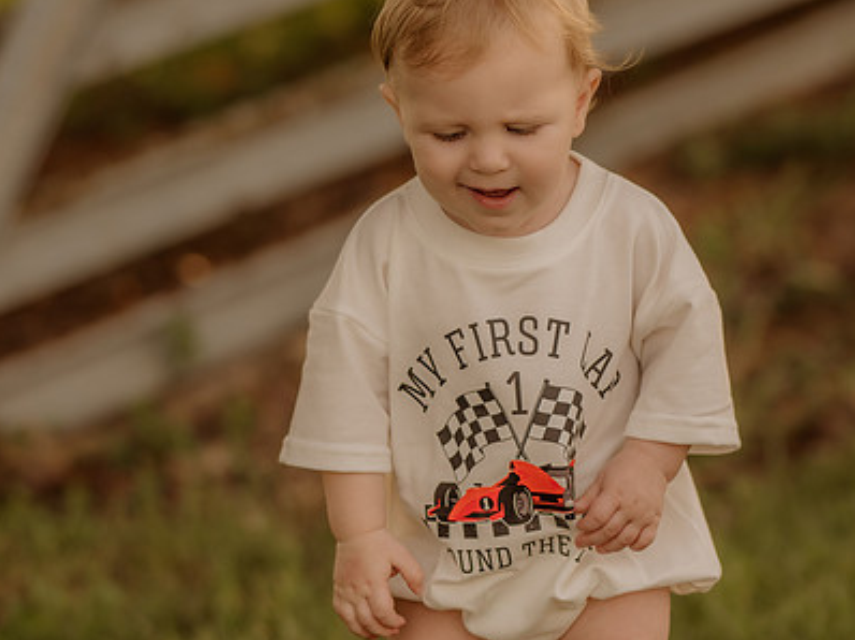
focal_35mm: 178
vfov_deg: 8.3
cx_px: 490
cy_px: 273
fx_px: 4394
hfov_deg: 11.1
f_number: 2
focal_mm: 85
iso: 250
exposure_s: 1/1250
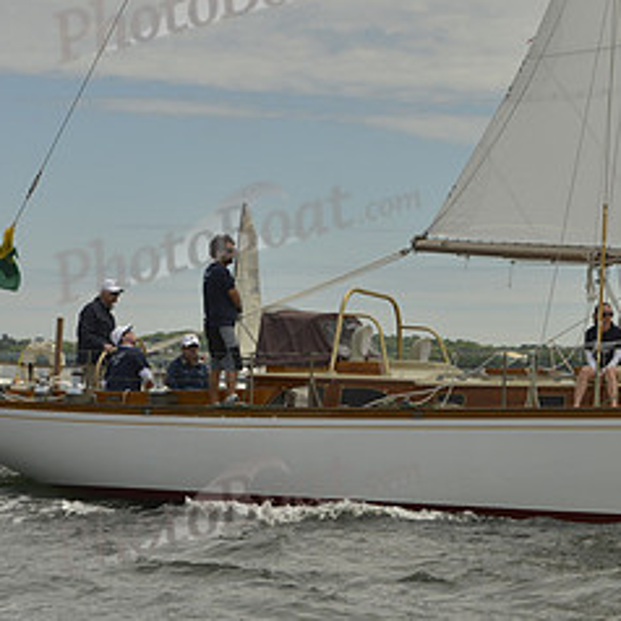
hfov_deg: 12.0
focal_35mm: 145
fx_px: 2943
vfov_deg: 12.0
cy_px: 335
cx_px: 558
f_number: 9
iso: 280
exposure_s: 1/1600
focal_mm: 70
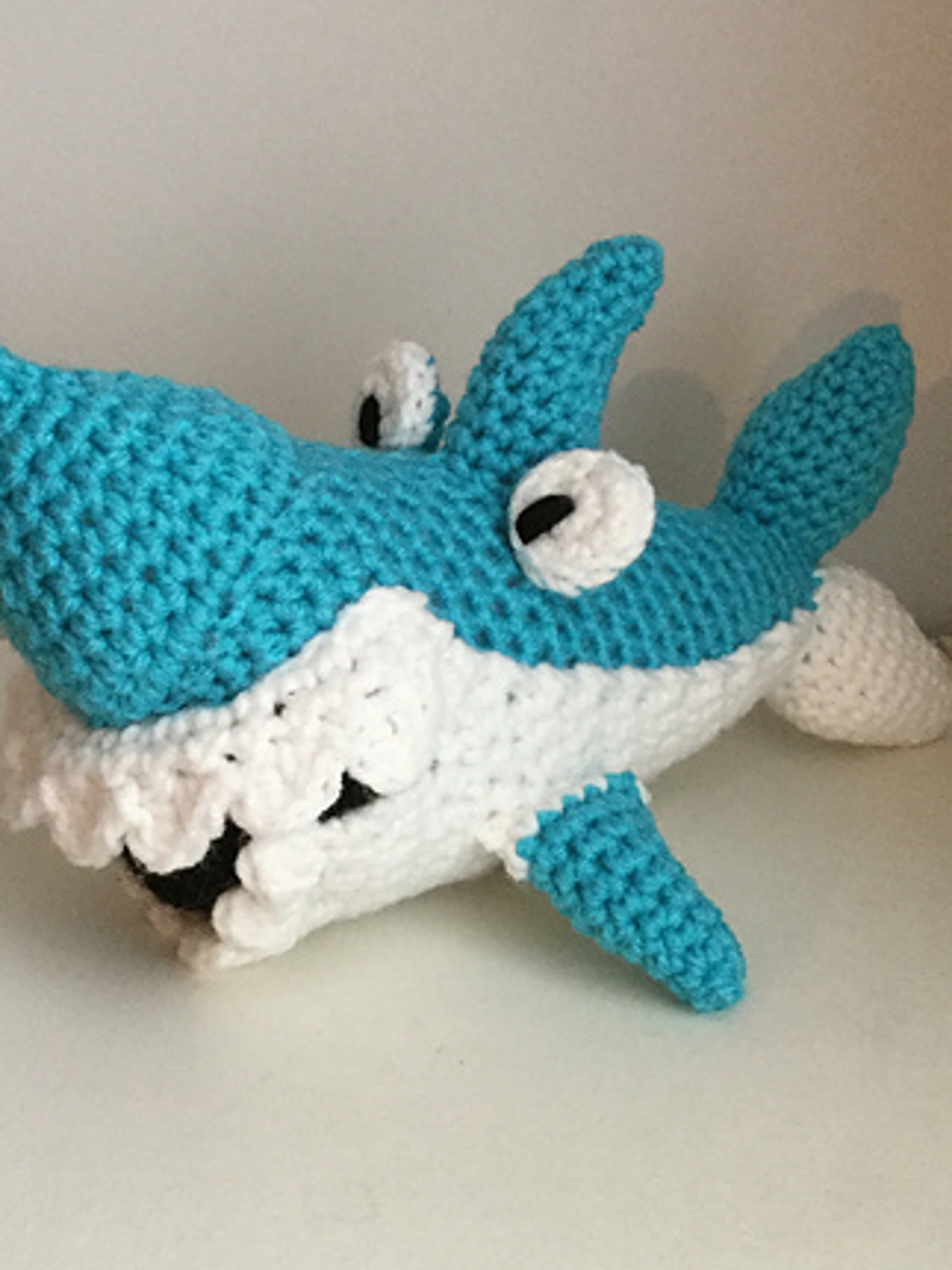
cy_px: 516
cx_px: 448
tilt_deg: -17.2
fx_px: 1688
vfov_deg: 41.1
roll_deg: -0.4
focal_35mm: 46
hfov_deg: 31.5
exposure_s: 1/15
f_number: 2.4
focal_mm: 3.3
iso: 200
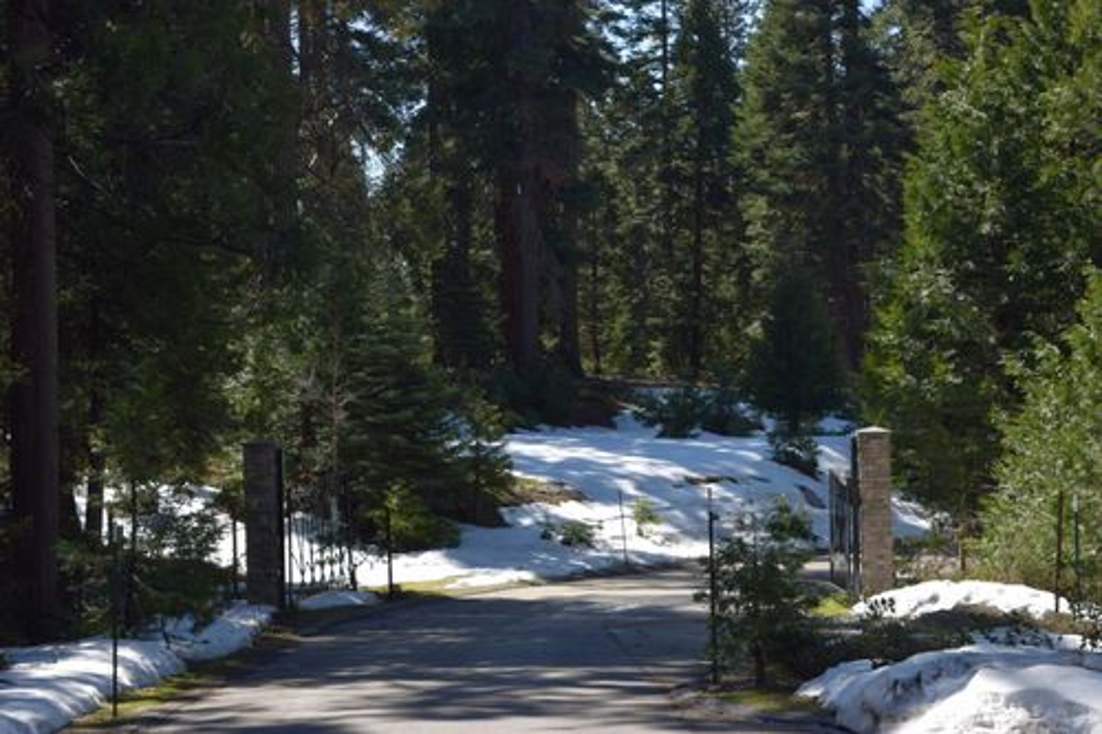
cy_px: 367
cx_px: 551
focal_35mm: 82
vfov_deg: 16.5
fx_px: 2524
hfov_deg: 24.6
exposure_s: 1/200
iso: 100
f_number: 8
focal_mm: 55
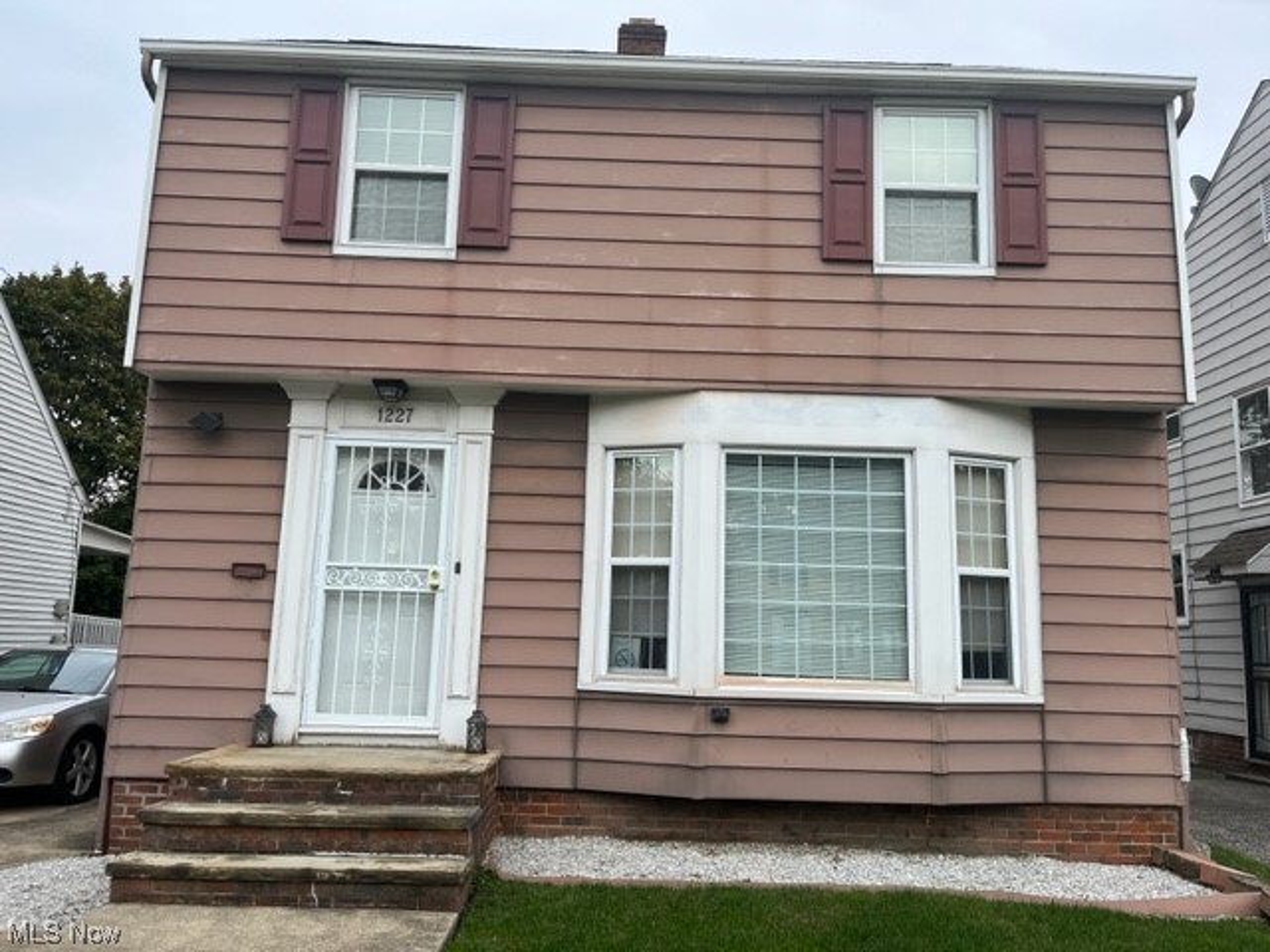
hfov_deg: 67.3
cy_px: 476
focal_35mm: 26
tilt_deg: +7.9
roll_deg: -1.9
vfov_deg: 53.1
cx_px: 635
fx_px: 954
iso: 50
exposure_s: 1/1294
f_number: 1.6
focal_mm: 5.1
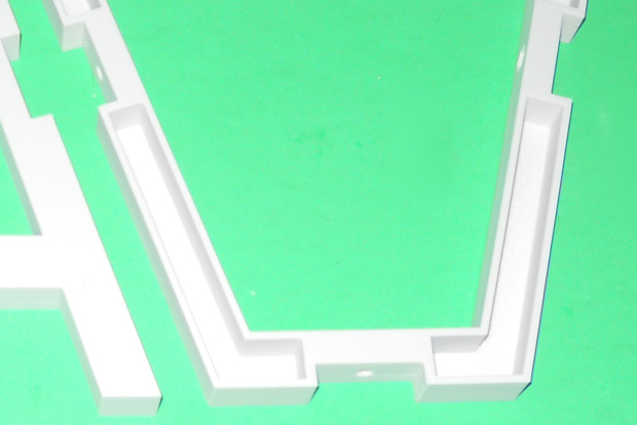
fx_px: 1044
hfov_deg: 31.3
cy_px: 143
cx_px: -4
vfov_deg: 22.9
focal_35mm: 59
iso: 80
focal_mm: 5
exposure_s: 1/25
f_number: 2.7
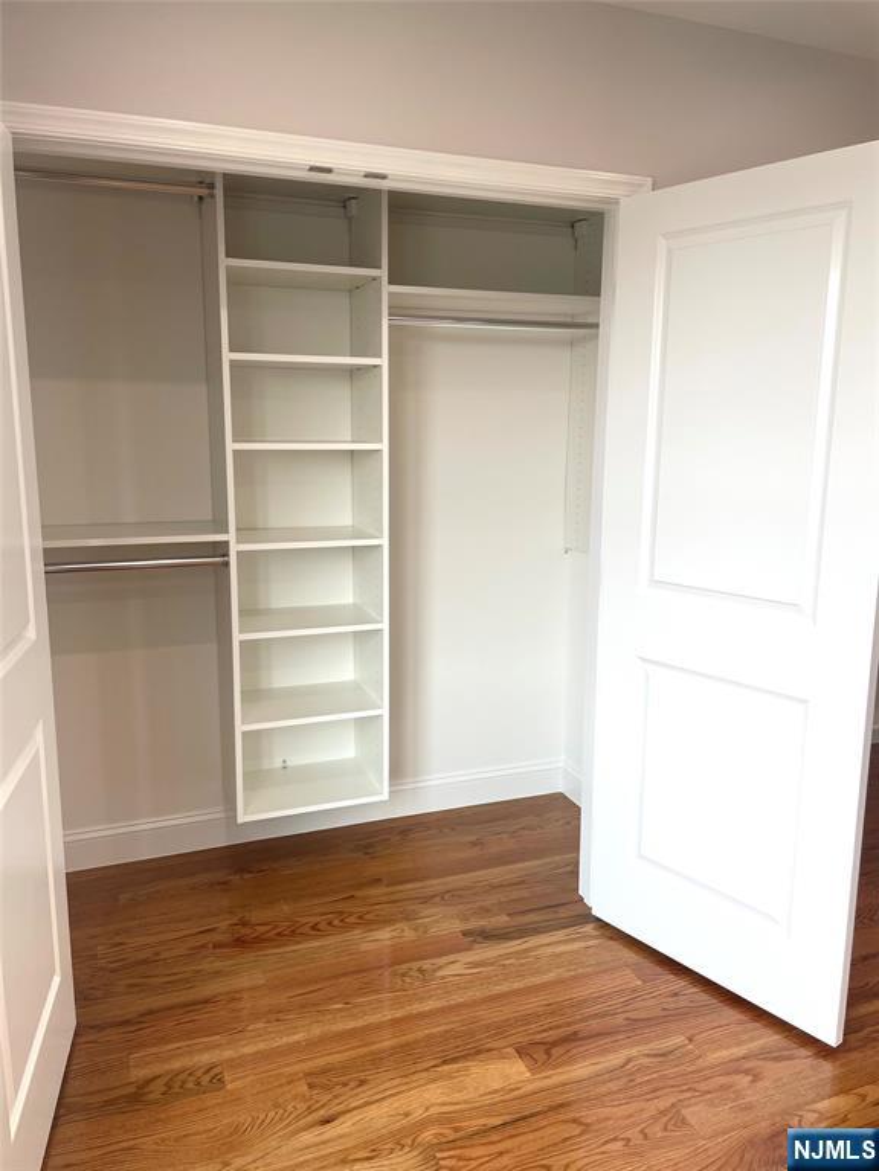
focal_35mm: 26
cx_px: 440
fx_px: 880
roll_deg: +0.4
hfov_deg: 53.1
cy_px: 586
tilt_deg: -9.6
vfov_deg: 67.3
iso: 40
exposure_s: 1/120
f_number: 1.6
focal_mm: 4.2
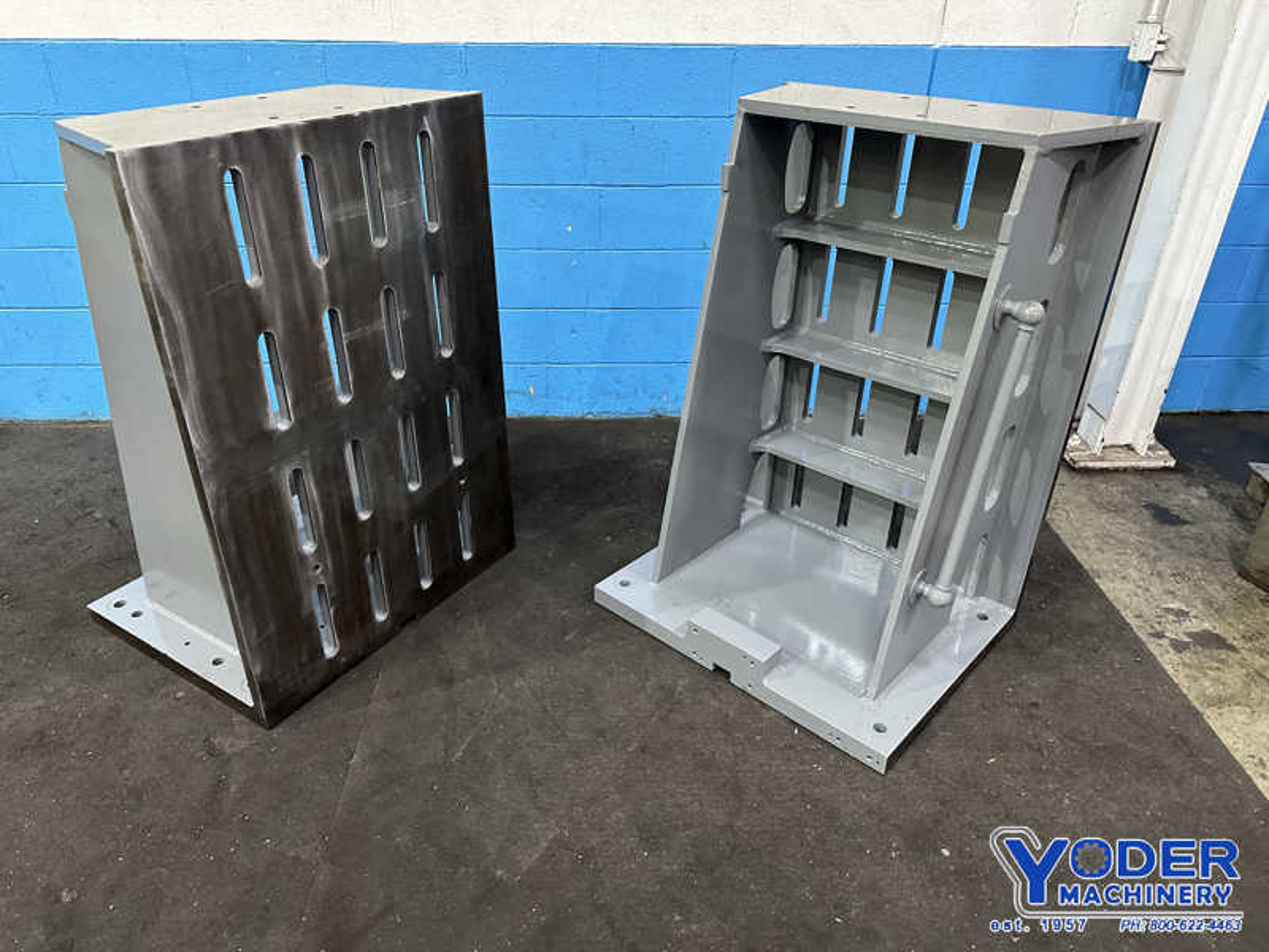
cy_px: 476
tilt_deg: -29.3
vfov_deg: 56.8
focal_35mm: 24
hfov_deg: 71.6
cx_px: 634
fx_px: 880
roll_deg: -0.2
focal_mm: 6.86
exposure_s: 1/60
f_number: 1.78
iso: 640
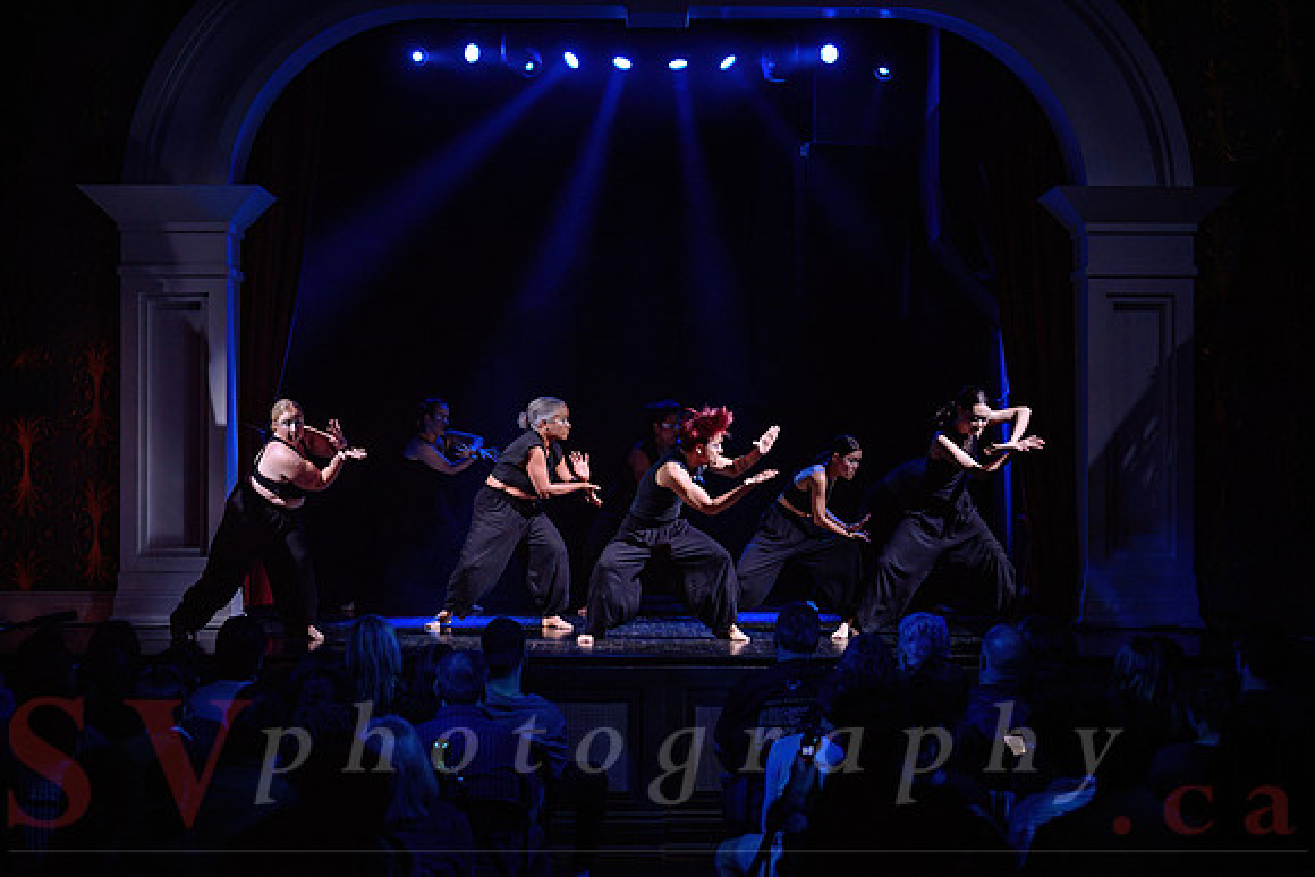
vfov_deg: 18.8
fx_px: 2643
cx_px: 665
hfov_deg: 27.9
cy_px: 438
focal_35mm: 72
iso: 1600
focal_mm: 70
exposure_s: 1/200
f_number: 2.8
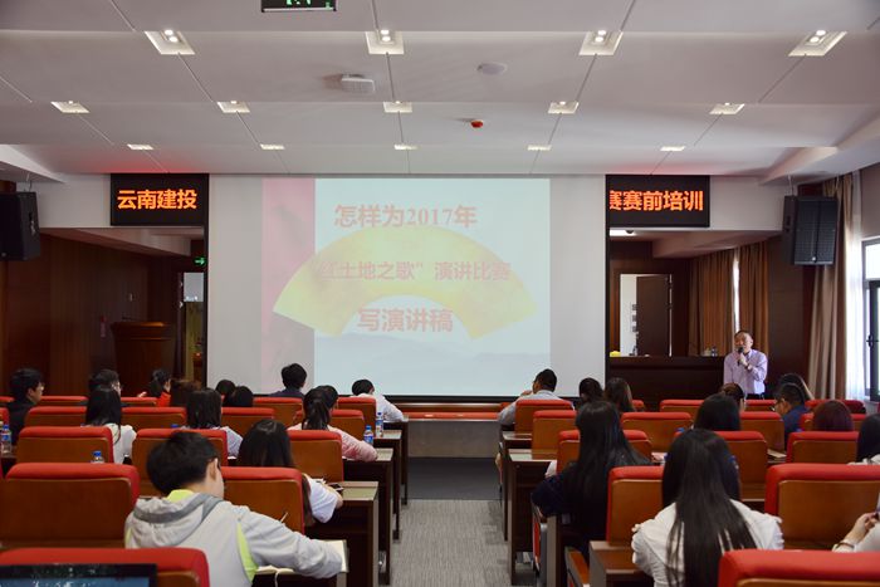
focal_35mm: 34
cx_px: 440
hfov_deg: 55.8
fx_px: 831
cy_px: 294
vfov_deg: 38.9
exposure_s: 1/100
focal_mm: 34
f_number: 5
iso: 400
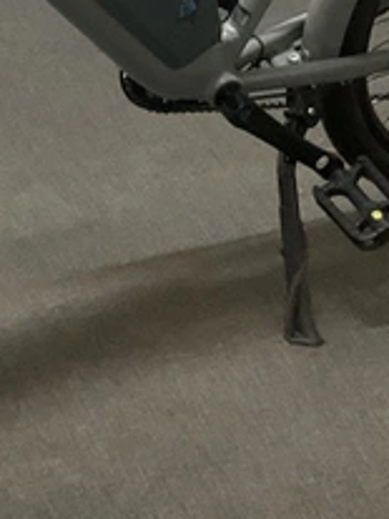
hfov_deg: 14.0
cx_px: 63
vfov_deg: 17.6
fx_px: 1575
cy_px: -149
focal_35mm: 105
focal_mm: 3
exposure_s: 1/60
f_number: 1.8
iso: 250
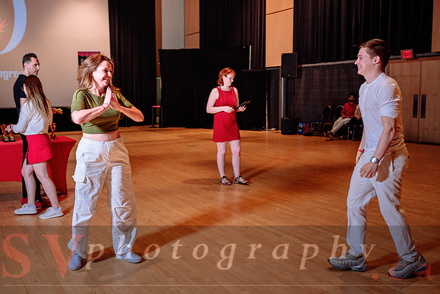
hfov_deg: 53.4
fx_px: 436
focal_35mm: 36
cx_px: 193
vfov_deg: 37.2
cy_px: 139
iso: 1000
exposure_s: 1/125
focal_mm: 29
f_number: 3.2
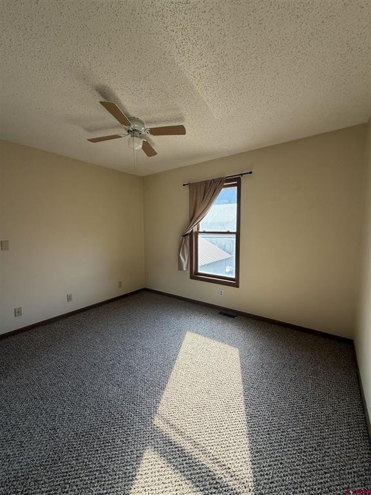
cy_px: 248
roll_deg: +0.3
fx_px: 200
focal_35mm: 14
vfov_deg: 102.1
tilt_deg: -5.0
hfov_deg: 85.7
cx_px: 186
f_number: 2.2
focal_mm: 2.22
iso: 80
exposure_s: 1/121
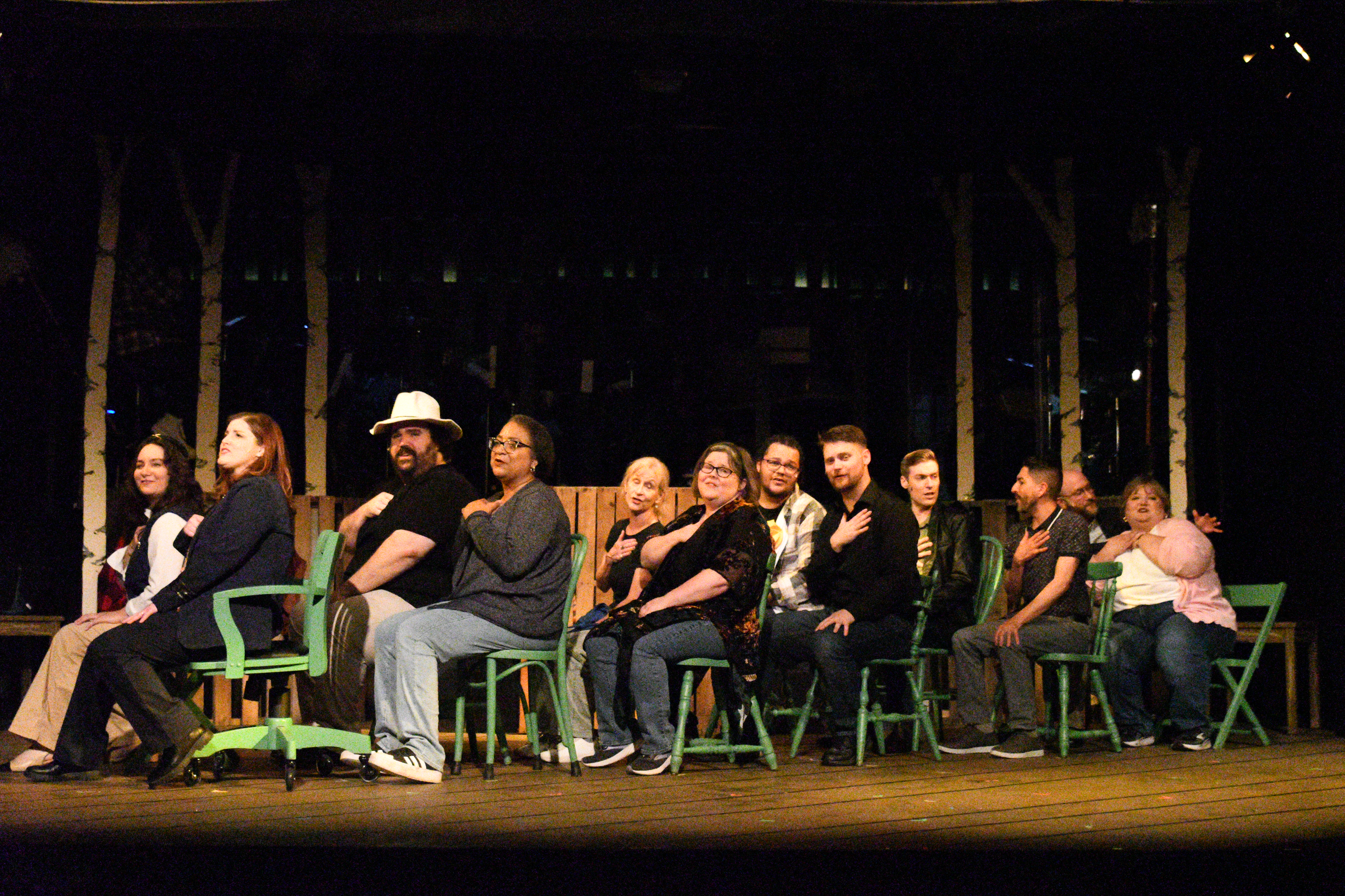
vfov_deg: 26.5
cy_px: 448
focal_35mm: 51
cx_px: 672
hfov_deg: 38.9
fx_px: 1905
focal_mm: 34
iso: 51200
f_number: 2.8
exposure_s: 1/3200
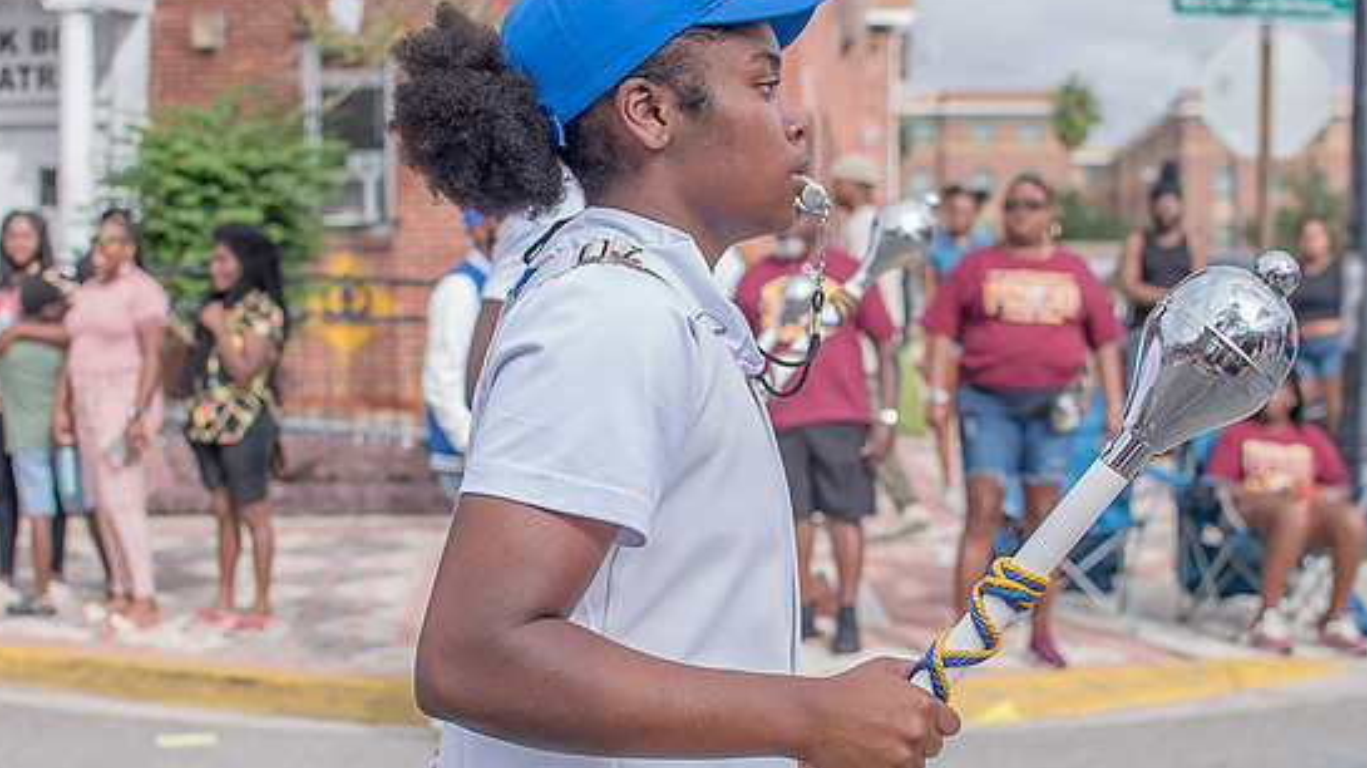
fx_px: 2101
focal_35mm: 58
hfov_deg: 36.0
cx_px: 650
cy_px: 451
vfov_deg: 20.7
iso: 100
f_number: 4
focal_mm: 35
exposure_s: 1/500
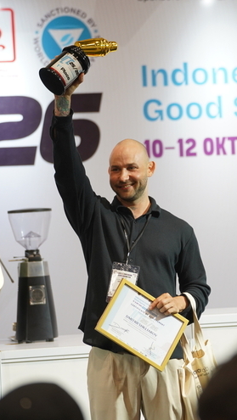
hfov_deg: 7.7
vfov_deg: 13.7
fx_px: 1751
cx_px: 163
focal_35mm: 157
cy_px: 210
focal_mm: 99
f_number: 2.8
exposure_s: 1/160
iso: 1000
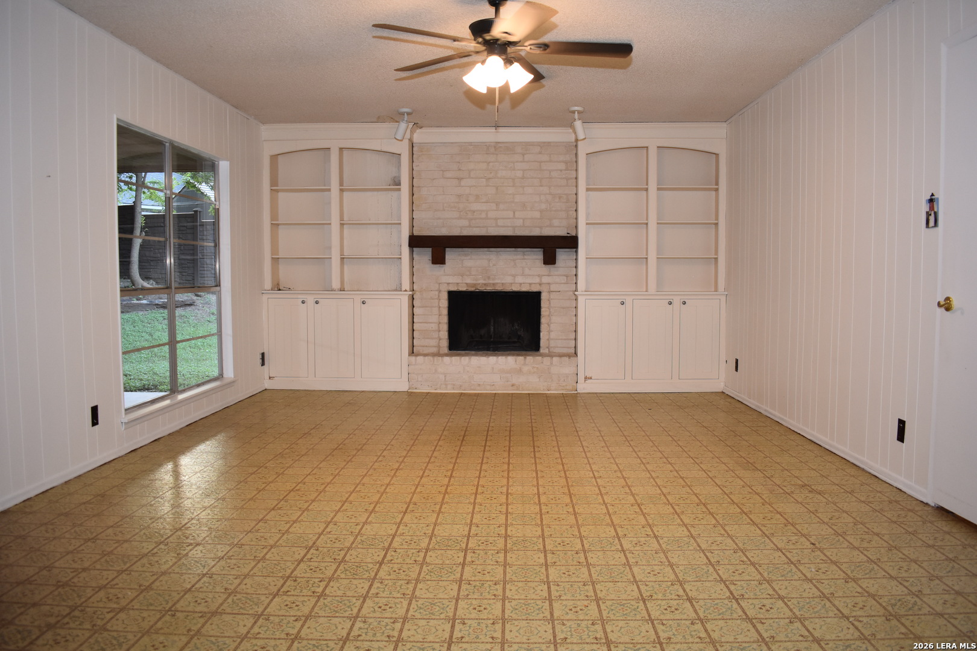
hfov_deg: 67.4
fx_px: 733
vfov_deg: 47.9
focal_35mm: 27
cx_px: 488
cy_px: 326
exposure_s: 1/60
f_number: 4
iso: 640
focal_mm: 18
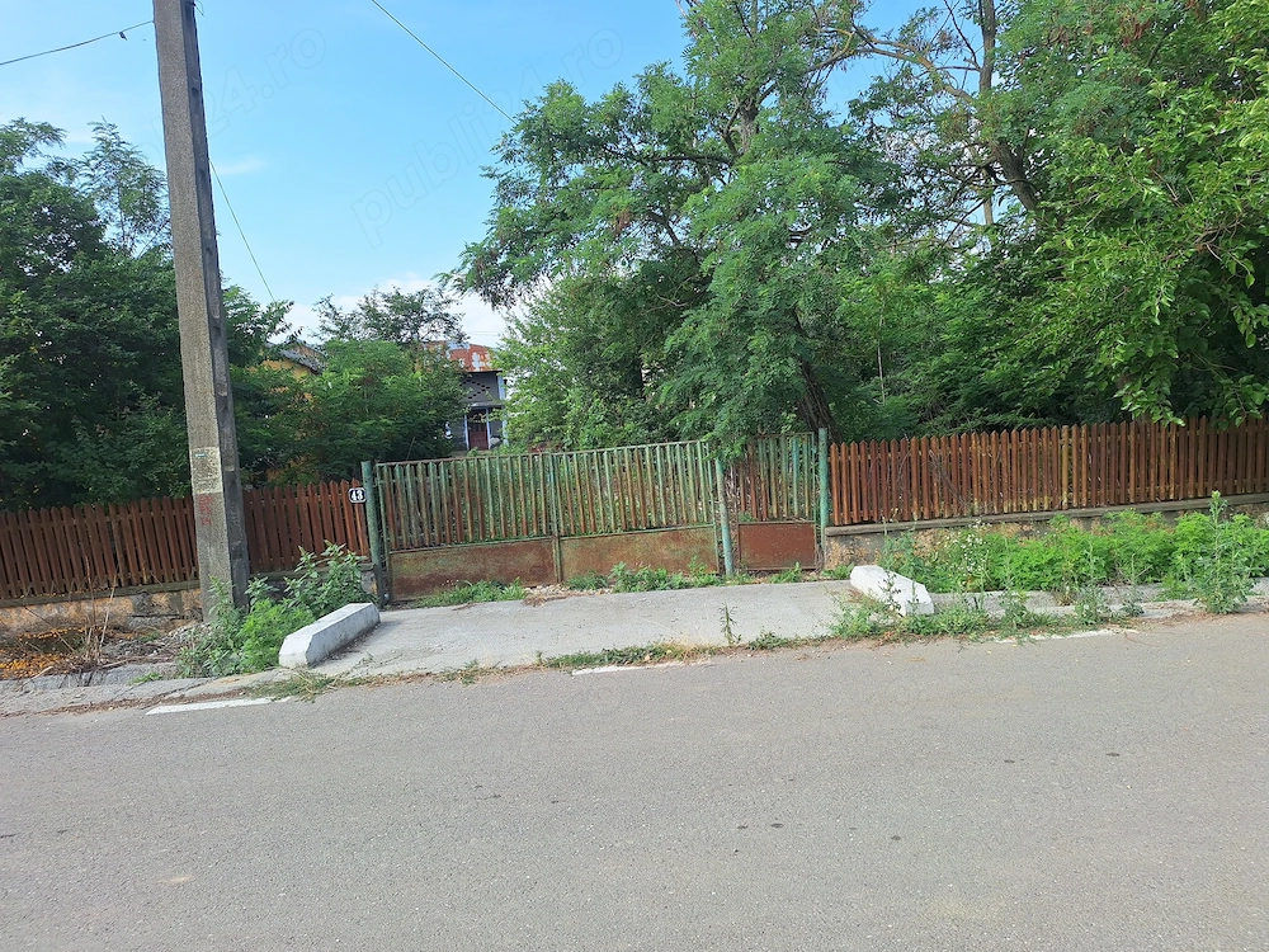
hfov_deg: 73.9
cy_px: 476
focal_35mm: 23
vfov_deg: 58.9
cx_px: 634
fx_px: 843
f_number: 1.8
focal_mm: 5.54
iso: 40
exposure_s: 1/1577
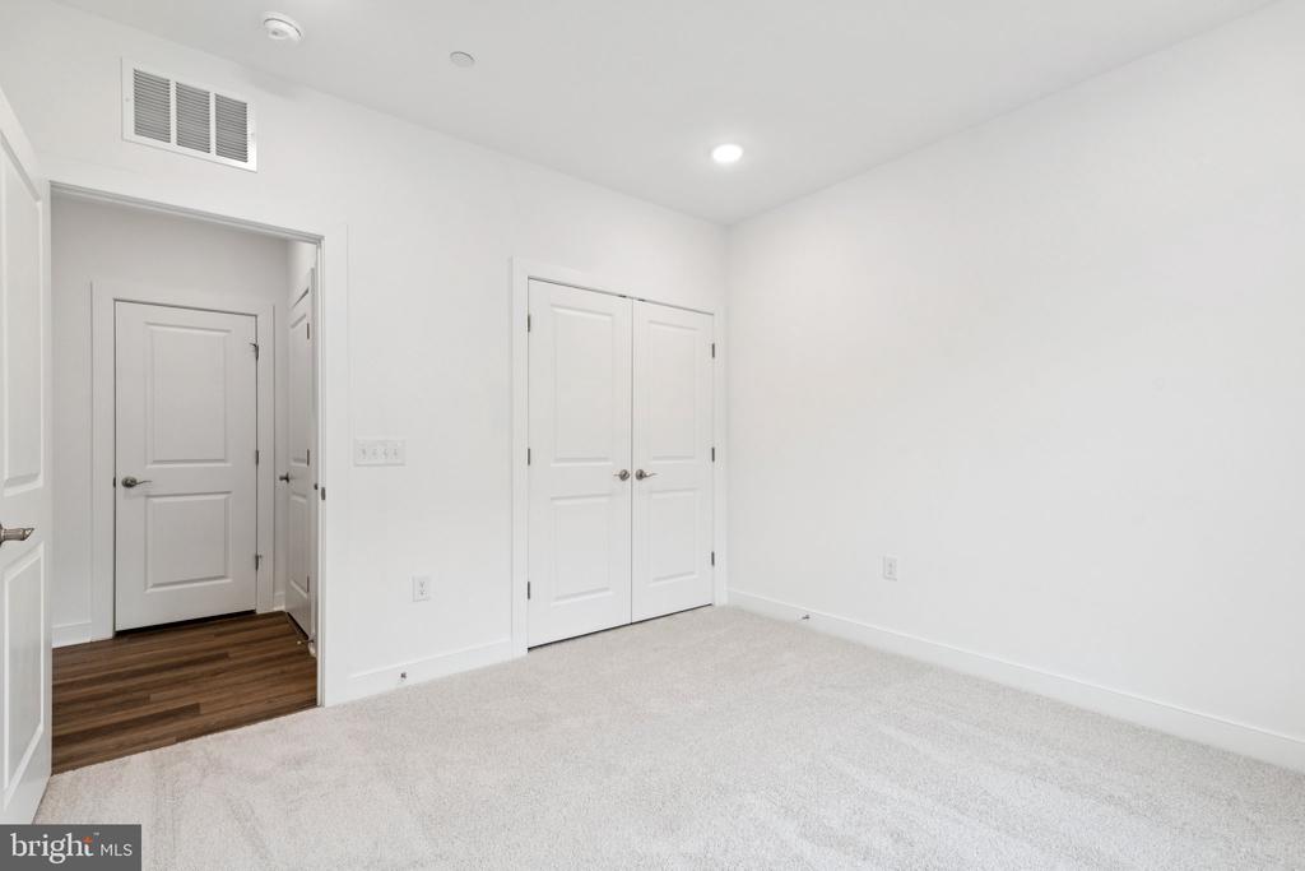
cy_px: 436
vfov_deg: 73.8
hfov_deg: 96.7
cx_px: 652
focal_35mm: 16
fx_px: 580
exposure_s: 1/25
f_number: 8
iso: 200
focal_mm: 16
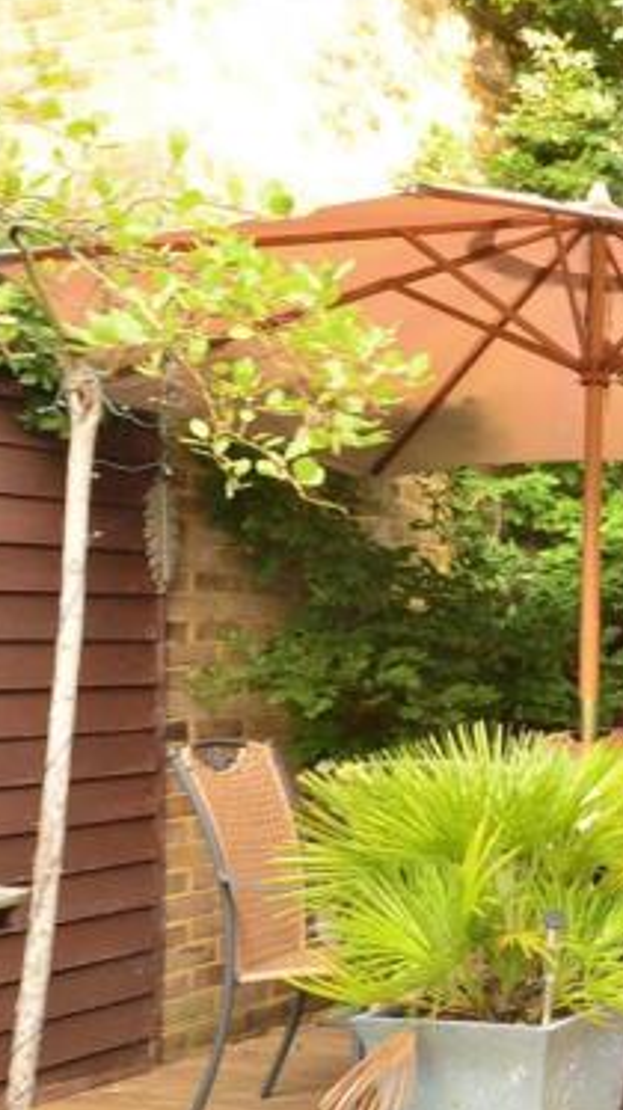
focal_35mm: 55
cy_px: 632
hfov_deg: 19.0
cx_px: 949
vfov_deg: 37.8
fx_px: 1617
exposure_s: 1/5
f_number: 11
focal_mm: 20
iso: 200
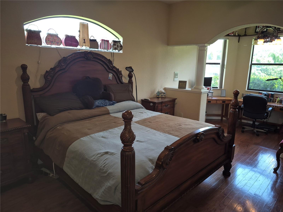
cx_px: 142
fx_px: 188
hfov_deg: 73.9
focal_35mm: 23
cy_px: 106
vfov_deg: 58.9
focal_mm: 5.4
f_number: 1.8
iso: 64
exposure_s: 1/60
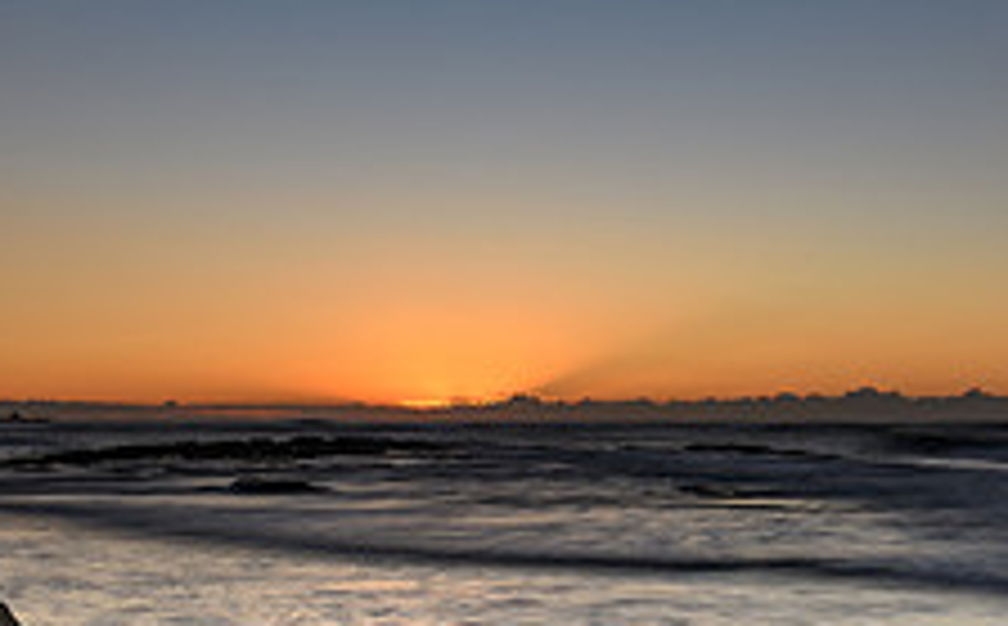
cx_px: 627
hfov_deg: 31.9
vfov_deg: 19.7
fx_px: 1755
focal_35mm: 64
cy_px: 615
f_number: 9
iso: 50
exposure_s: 1.6
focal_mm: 16
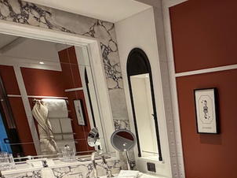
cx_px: 267
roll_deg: +0.2
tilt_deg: -19.1
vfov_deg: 32.2
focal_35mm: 39
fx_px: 267
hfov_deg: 38.6
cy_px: 198
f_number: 2.2
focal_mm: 2.22
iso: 320
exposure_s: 1/121
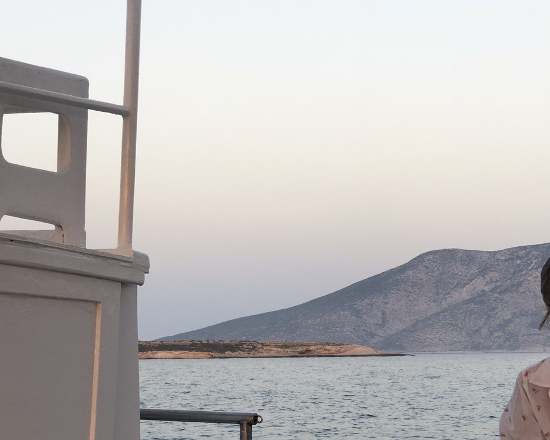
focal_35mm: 87
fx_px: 1417
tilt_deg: +4.3
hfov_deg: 21.9
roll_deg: +1.9
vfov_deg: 17.6
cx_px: 325
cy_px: 299
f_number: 2.4
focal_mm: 6
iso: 16
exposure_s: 1/60
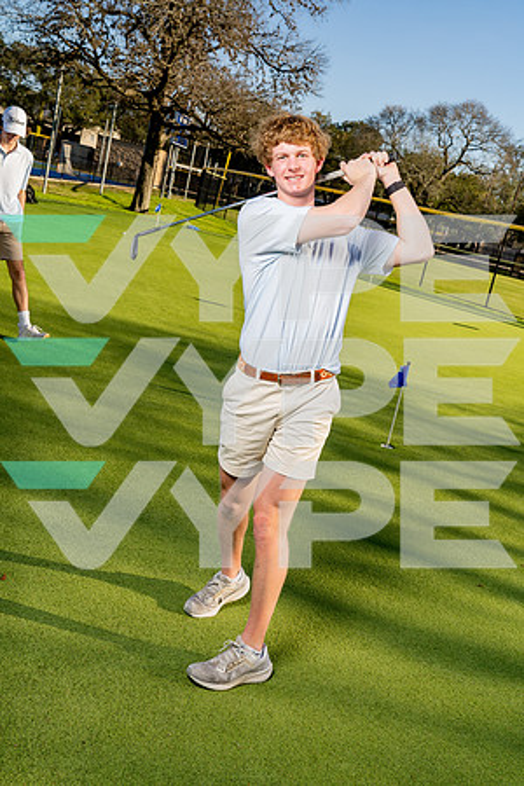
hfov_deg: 35.9
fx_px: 808
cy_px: 393
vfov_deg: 51.9
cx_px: 262
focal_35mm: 37
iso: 100
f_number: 8
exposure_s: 1/250
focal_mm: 37
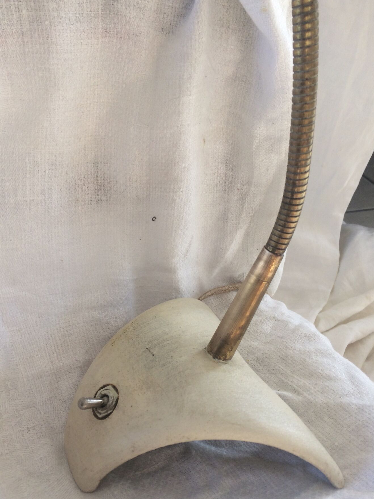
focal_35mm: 33
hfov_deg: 42.9
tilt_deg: -37.8
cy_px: 273
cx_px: 167
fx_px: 476
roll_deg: +0.0
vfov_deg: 55.3
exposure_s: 1/100
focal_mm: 4.15
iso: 40
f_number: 2.2
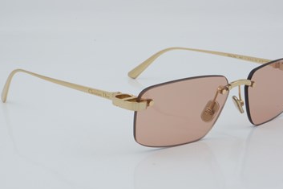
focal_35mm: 85
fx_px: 668
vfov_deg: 16.1
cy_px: 101
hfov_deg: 23.9
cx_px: 154
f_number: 29
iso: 100
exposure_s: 1/4
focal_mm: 50
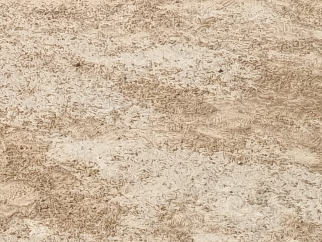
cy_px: -367
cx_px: -447
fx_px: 1860
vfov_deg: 7.0
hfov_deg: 8.9
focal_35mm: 200
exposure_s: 1/3636
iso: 50
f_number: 1.8
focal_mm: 5.4
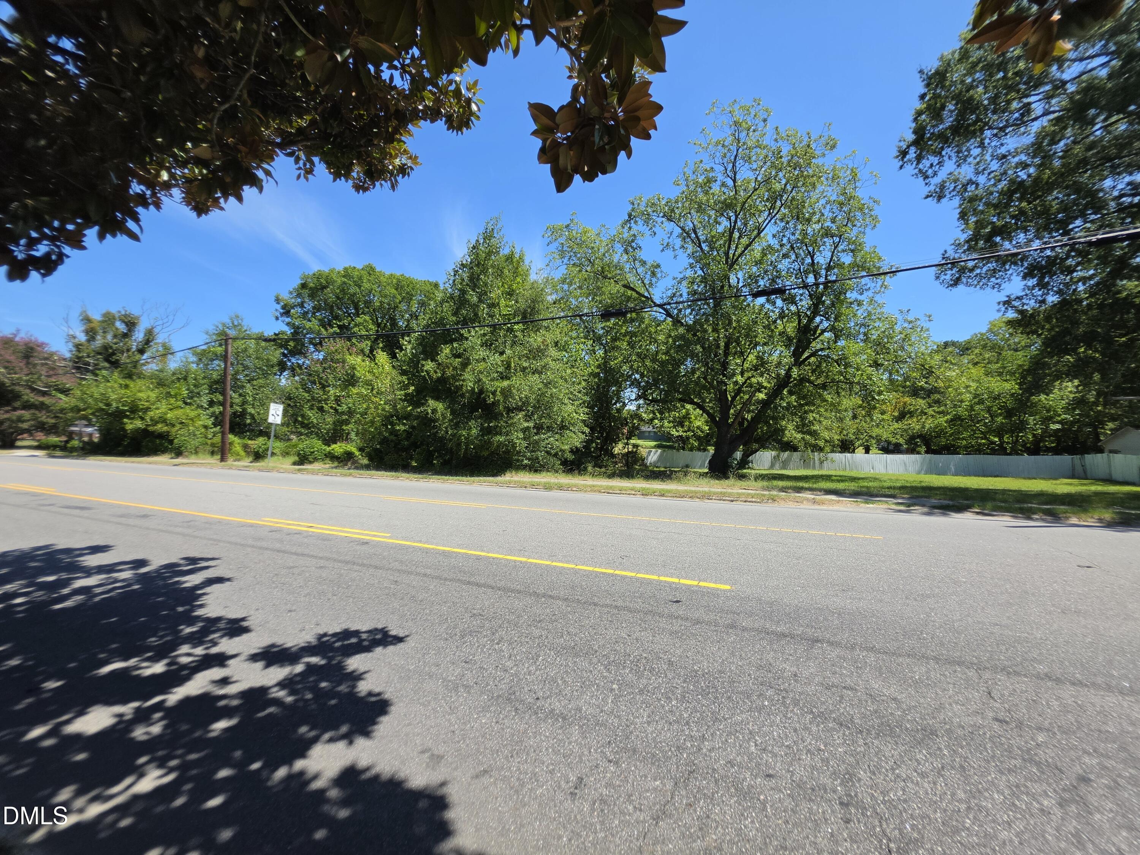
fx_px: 428
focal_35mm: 13
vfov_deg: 89.9
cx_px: 570
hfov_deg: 106.2
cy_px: 428
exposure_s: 1/1228
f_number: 1.9
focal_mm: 2.2
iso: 32
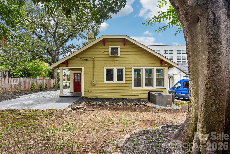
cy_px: 77
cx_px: 115
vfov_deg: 81.2
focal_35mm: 14
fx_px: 89
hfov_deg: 104.3
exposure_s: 1/400
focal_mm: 14
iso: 200
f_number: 8
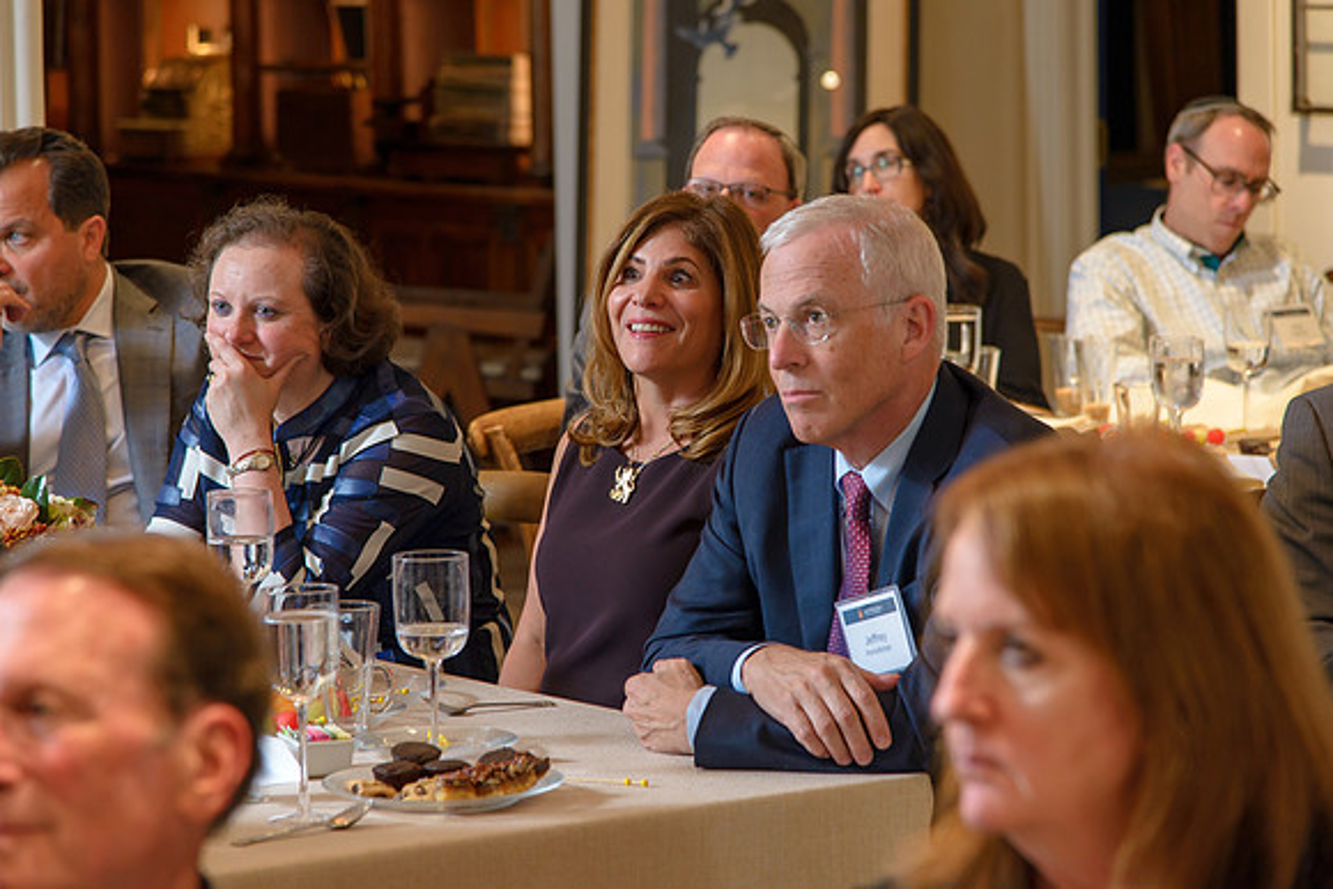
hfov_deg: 16.5
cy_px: 444
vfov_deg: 11.0
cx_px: 666
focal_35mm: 124
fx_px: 4604
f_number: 5
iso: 640
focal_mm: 120
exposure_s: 1/30
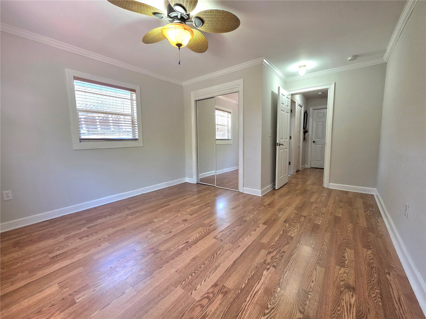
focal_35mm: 13
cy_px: 160
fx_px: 160
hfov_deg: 106.2
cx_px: 213
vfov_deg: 89.9
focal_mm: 2.2
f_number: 1.9
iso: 200
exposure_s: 1/120
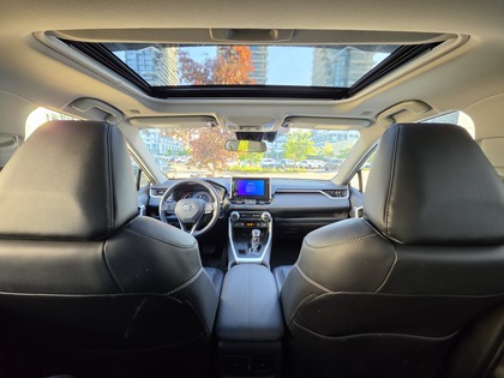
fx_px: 189
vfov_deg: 89.9
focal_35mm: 13
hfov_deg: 106.2
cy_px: 189
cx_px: 252
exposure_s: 1/120
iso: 160
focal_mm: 2.2
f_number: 1.9
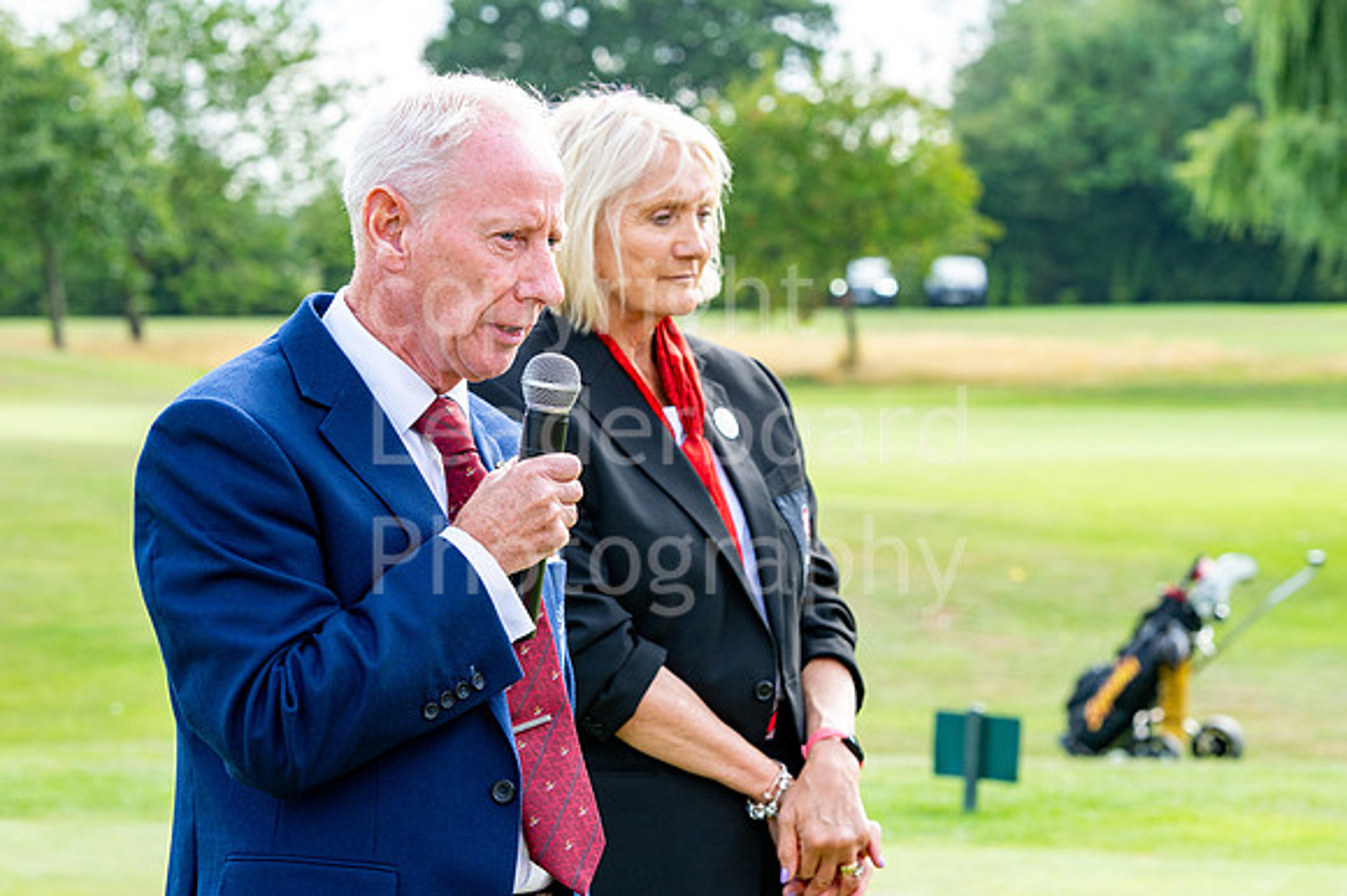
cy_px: 448
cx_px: 674
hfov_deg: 16.1
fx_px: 4749
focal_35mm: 127
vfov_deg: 10.8
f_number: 5.6
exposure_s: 1/250
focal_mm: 85
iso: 200
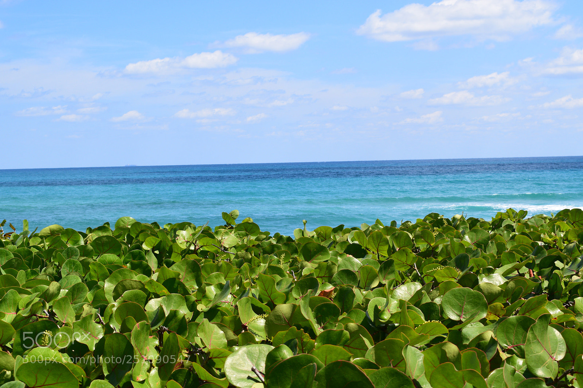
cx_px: 292
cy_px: 194
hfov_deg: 35.1
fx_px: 923
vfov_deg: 23.8
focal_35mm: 57
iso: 360
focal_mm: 38
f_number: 11
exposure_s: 1/500
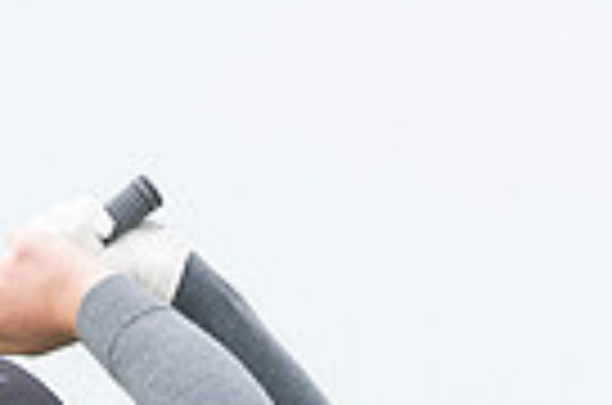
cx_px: 459
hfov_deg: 1.6
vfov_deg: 1.1
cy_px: 803
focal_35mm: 1283
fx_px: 21760
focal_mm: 300
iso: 800
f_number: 6.3
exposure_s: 1/2000
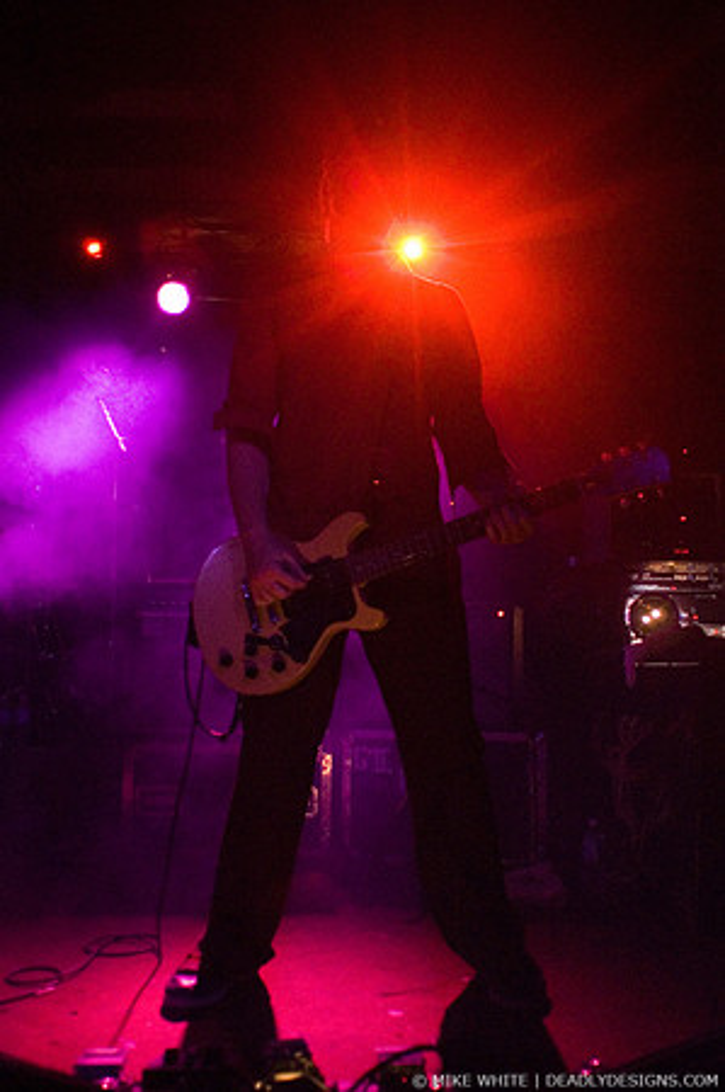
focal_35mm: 30
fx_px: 908
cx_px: 362
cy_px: 546
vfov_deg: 62.0
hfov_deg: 43.5
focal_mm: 20
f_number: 2.8
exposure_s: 1/80
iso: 1600
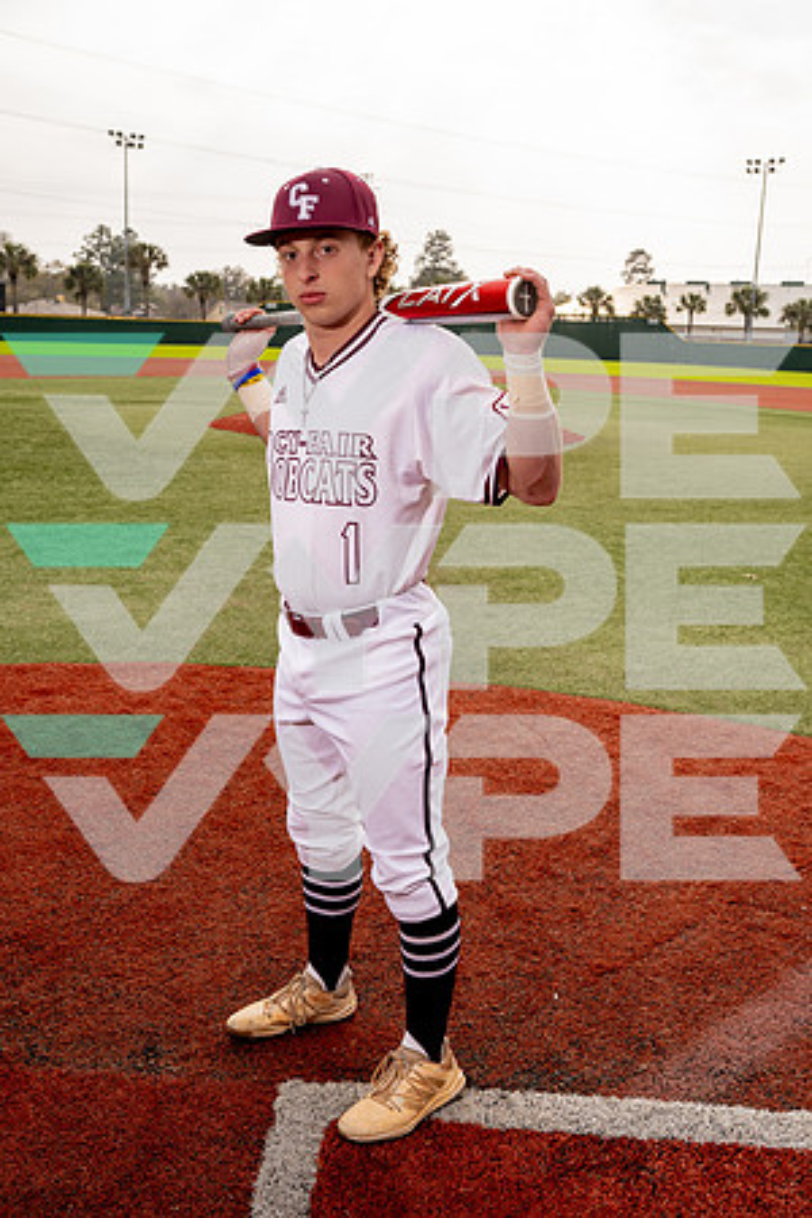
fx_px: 1184
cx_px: 406
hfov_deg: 37.9
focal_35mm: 35
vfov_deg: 54.4
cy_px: 609
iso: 125
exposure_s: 1/250
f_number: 7.1
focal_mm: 35
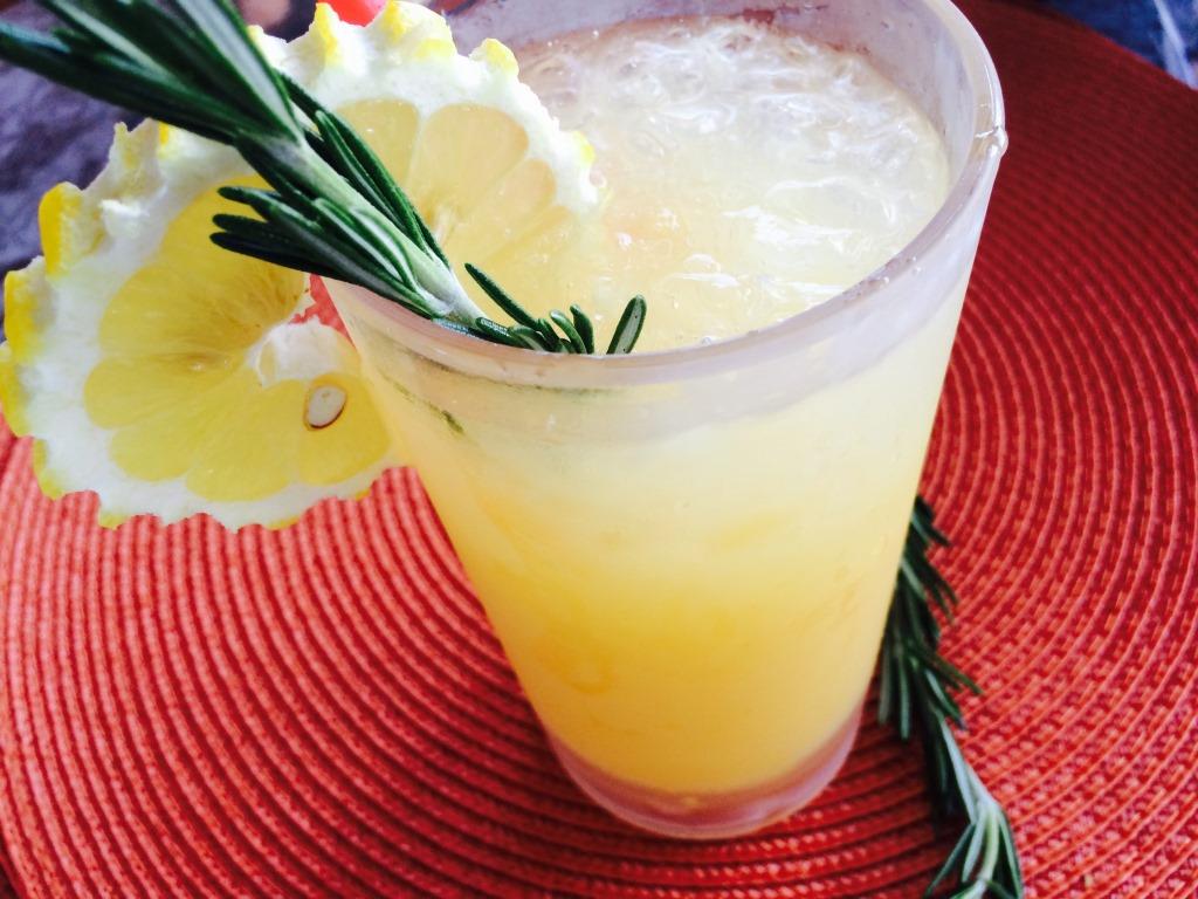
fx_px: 1004
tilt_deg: -55.3
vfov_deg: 48.2
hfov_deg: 61.7
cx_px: 599
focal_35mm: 29
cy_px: 450
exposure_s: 1/30
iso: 64
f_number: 2.2
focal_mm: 4.15
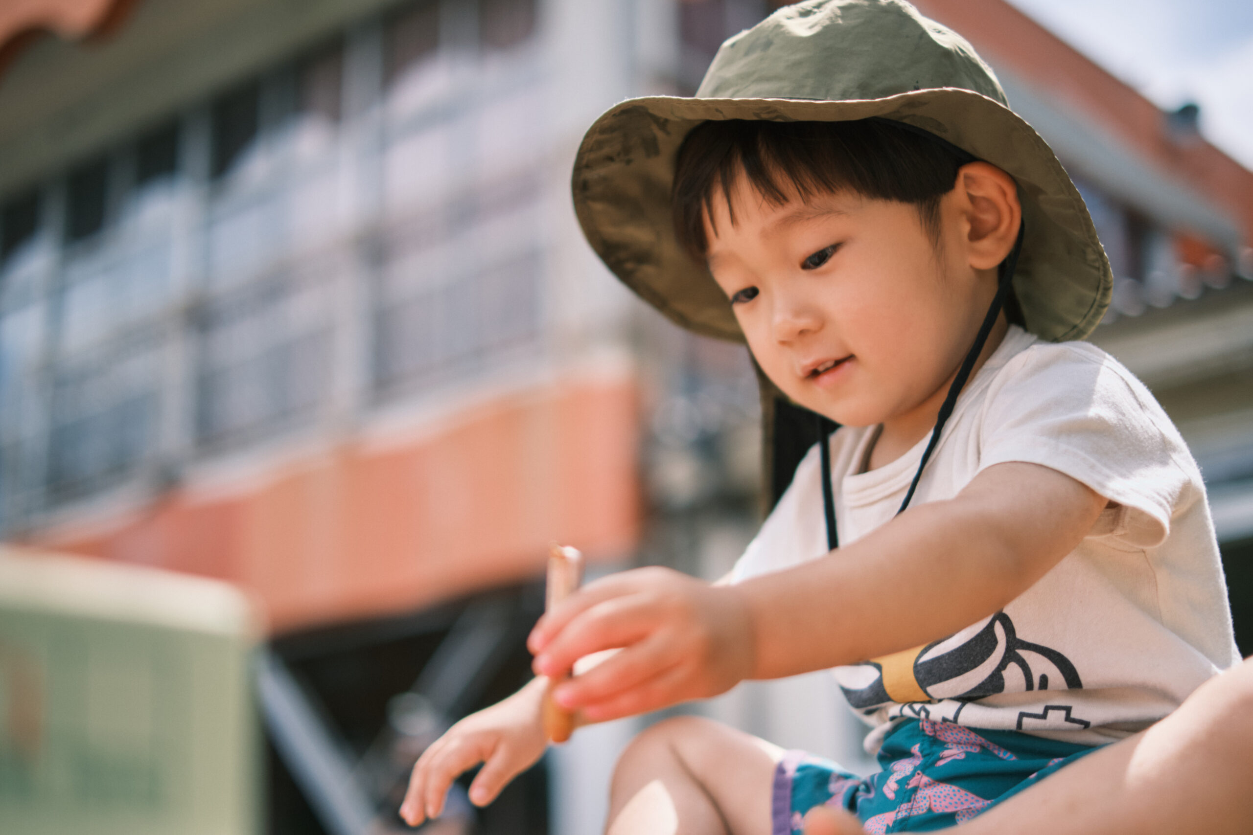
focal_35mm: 53
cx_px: 626
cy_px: 418
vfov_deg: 25.5
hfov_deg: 37.5
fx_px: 1845
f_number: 1.4
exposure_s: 1/8000
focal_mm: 35
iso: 320
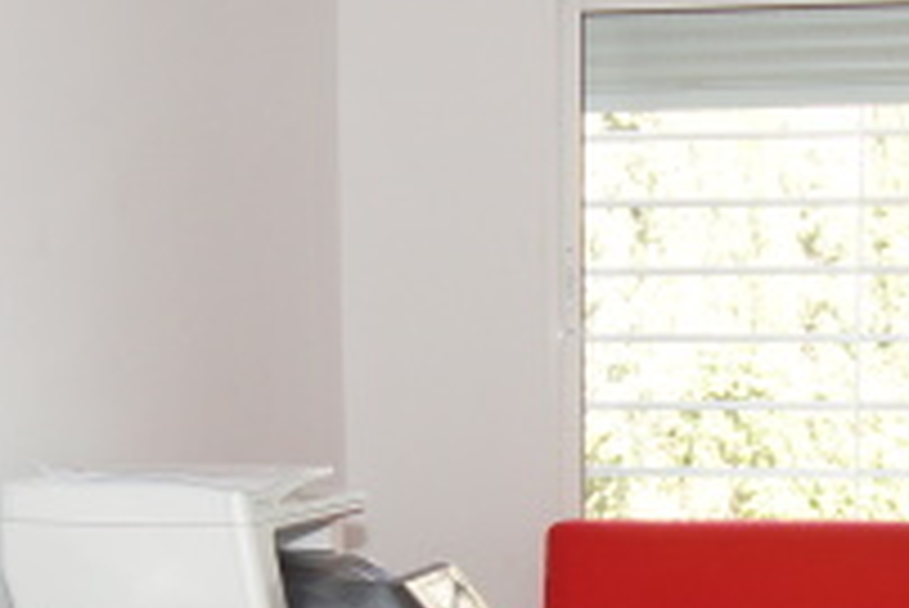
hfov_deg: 26.5
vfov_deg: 17.7
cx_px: 594
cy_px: 556
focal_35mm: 76
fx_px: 1920
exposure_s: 1/60
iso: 200
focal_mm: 10
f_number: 4
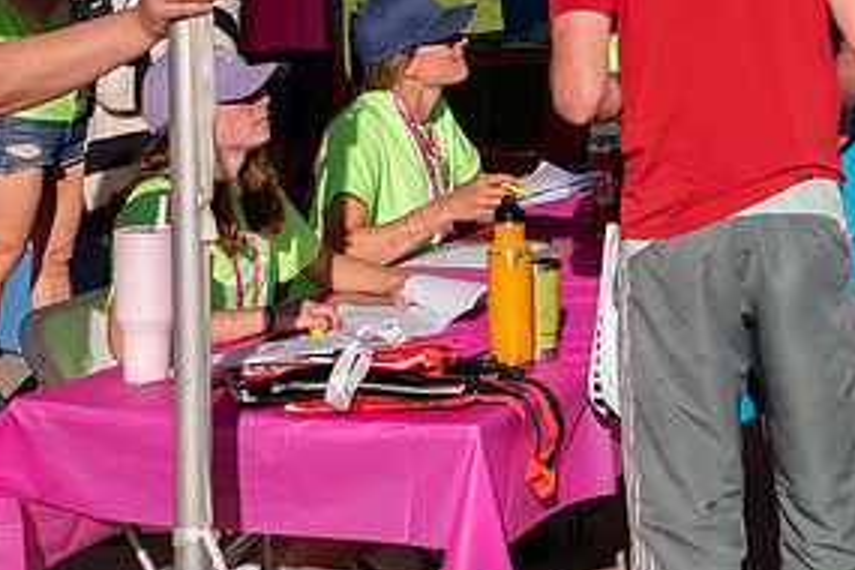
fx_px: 2541
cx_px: 621
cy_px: 45
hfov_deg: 19.0
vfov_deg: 12.7
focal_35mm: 107
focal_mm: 52
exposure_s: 1/1000
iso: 500
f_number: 9
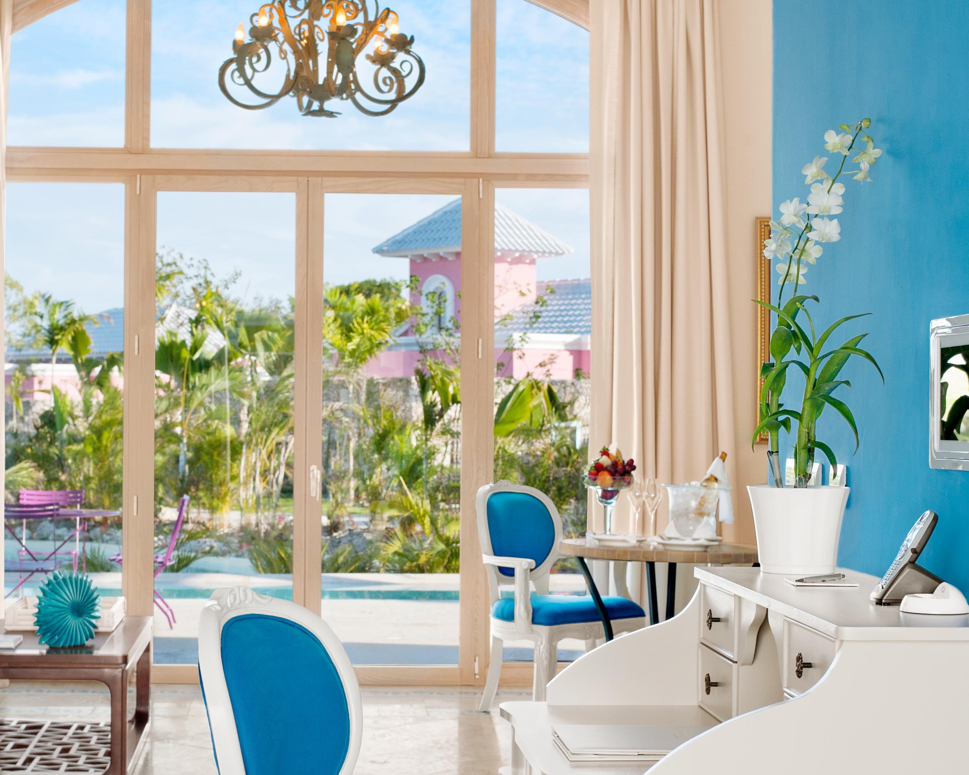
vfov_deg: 21.5
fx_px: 2036
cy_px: 463
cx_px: 366
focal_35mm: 71
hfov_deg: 26.7
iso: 400
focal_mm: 50
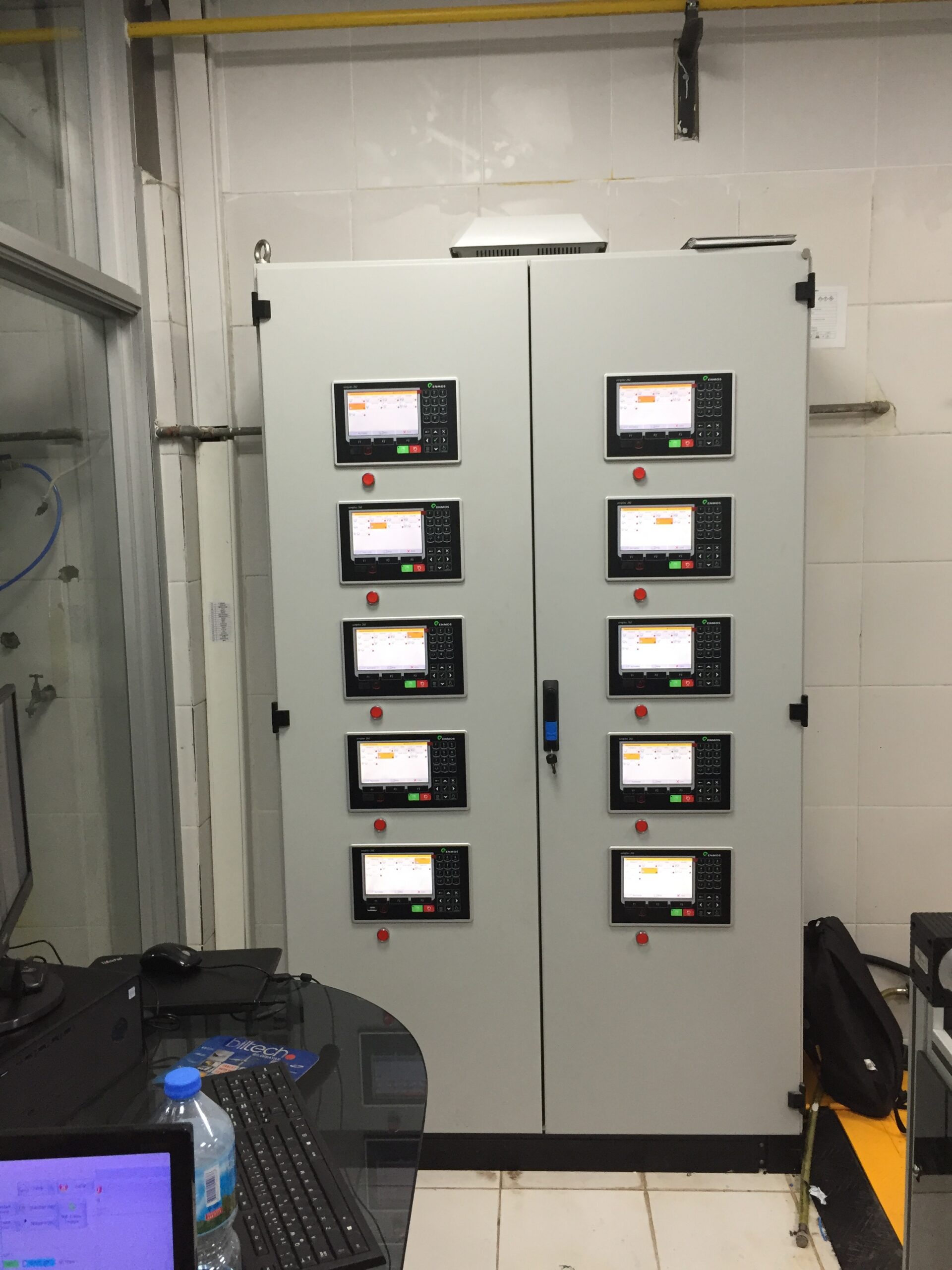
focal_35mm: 29
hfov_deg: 48.2
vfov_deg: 61.7
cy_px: 635
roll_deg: +1.4
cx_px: 476
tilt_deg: -5.9
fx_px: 1063
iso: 50
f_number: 2.2
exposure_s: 1/33
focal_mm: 4.15
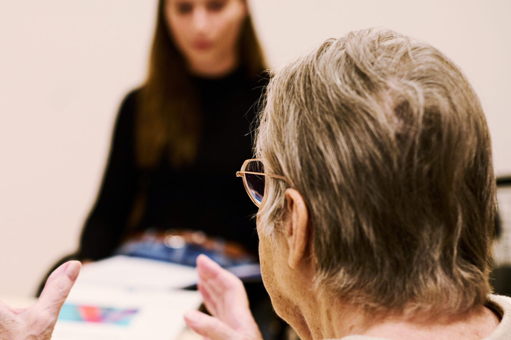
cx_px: 164
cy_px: 267
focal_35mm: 81
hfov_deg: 24.9
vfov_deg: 16.7
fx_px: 1149
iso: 400
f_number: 3.2
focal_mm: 50
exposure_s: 1/250
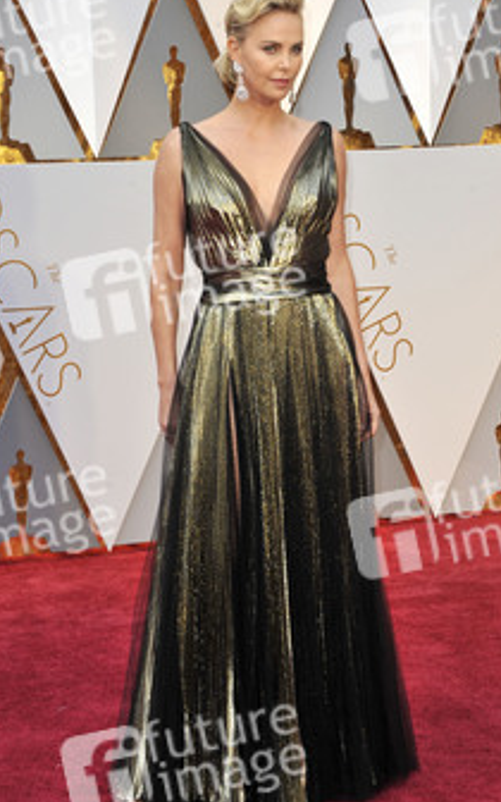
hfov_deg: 15.4
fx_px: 1857
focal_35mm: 85
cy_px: 403
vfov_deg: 24.4
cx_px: 254
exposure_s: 1/250
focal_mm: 70
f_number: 8
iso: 1000
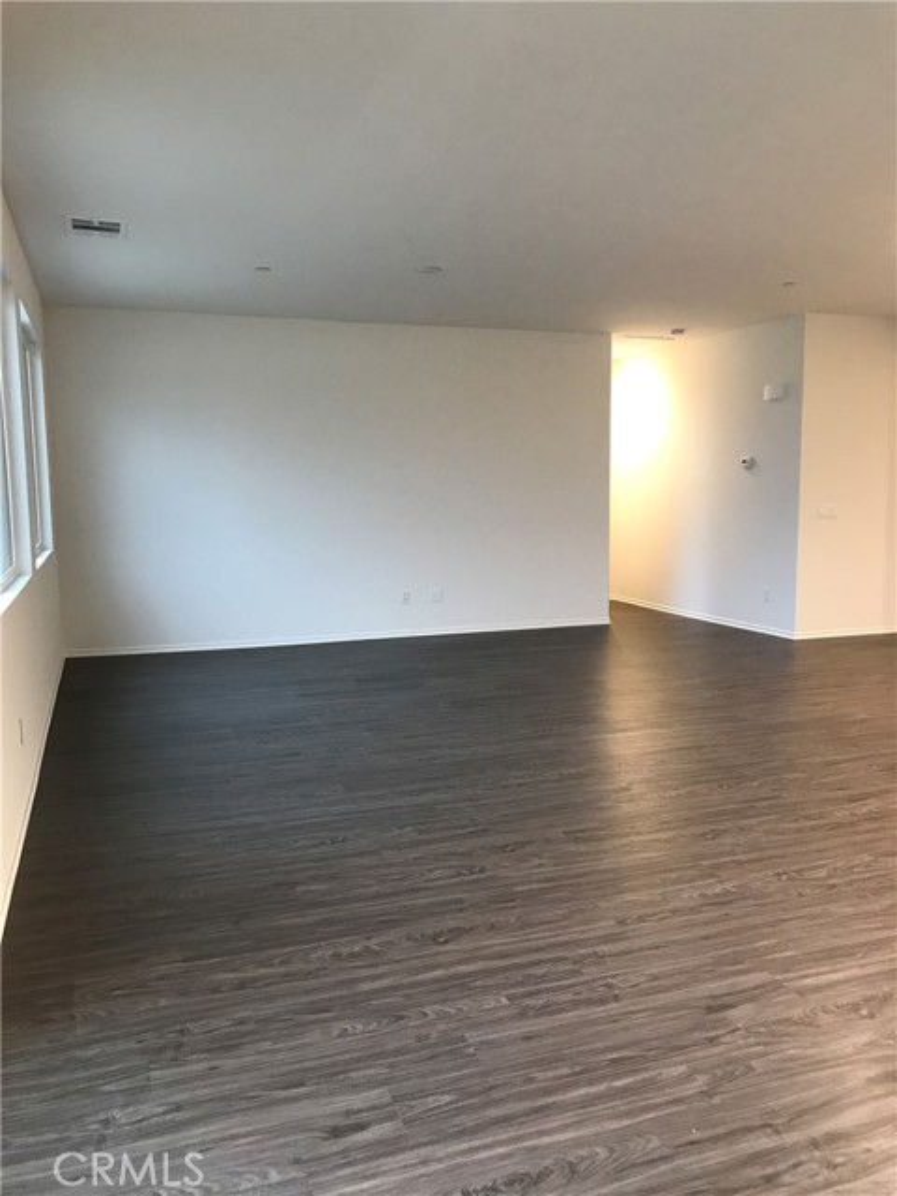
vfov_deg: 63.4
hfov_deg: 49.7
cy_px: 598
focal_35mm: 28
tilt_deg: -5.9
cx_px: 448
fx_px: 967
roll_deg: +0.1
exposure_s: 1/15
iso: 40
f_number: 1.8
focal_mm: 3.99
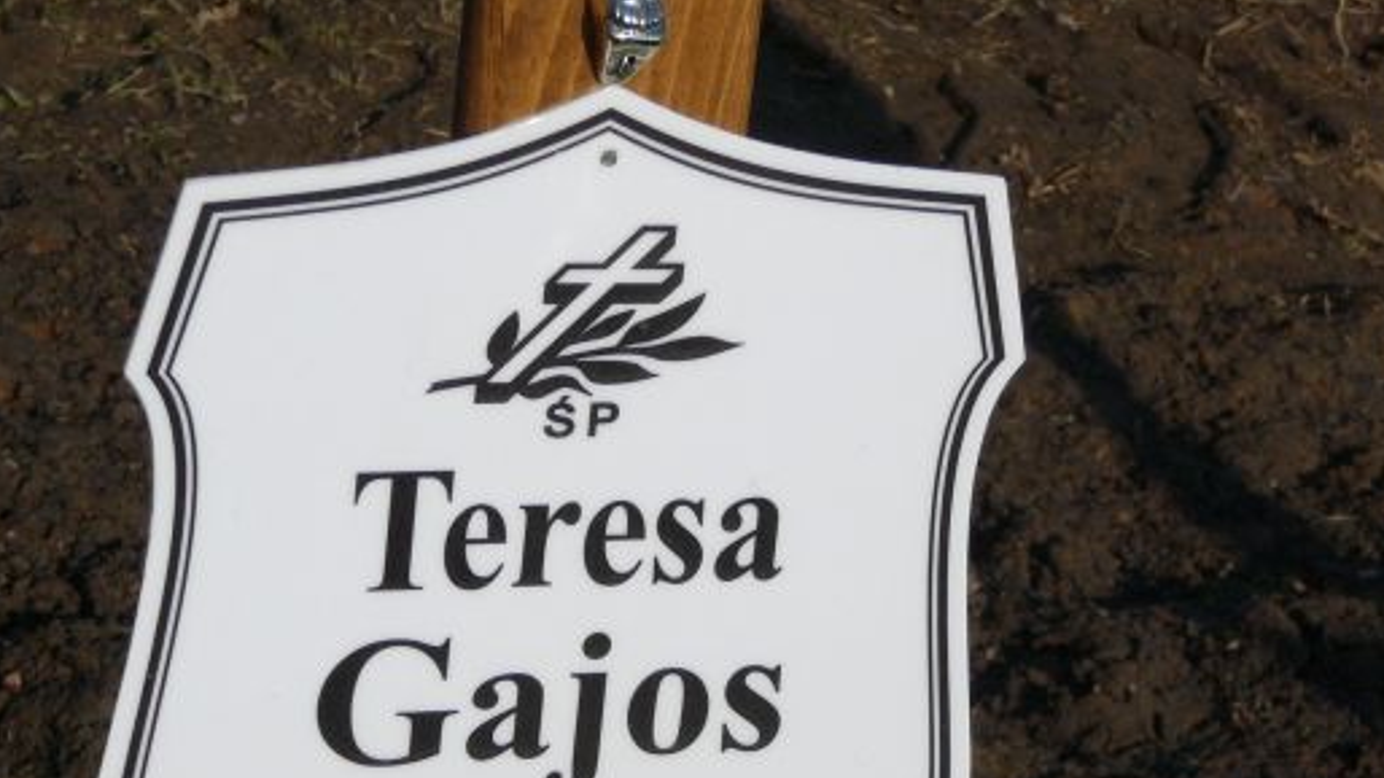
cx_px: 638
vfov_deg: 7.6
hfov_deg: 13.4
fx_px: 5871
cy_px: 595
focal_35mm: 160
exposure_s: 1/500
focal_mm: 17.6
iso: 80
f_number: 6.3
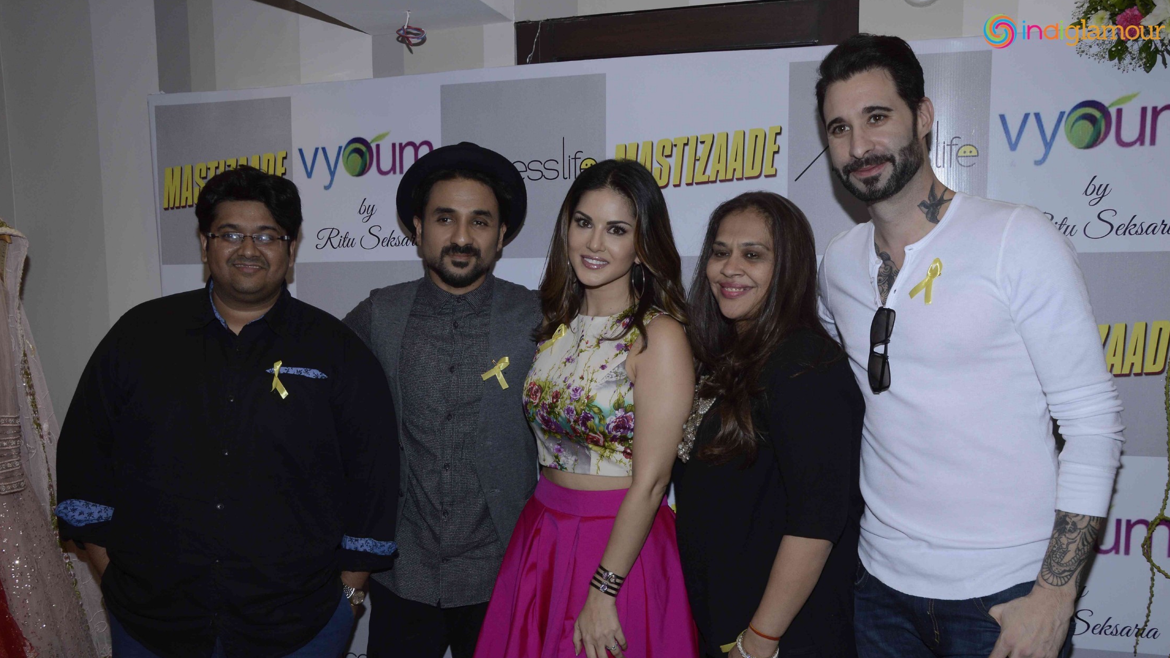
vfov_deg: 35.0
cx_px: 584
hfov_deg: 58.7
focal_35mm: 34
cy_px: 390
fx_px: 1040
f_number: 10
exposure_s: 1/200
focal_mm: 21
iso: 400
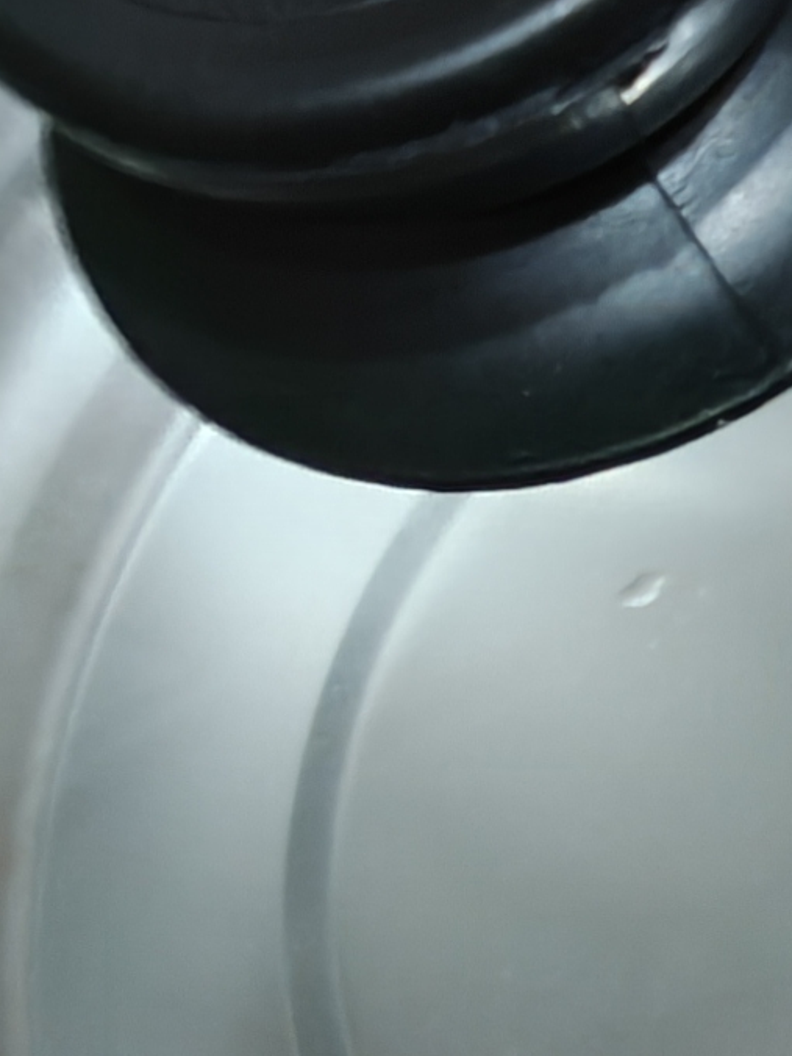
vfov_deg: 20.1
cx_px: 923
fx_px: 2959
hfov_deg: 14.8
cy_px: 765
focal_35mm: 97
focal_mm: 2.31
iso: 640
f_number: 2
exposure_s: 1/10
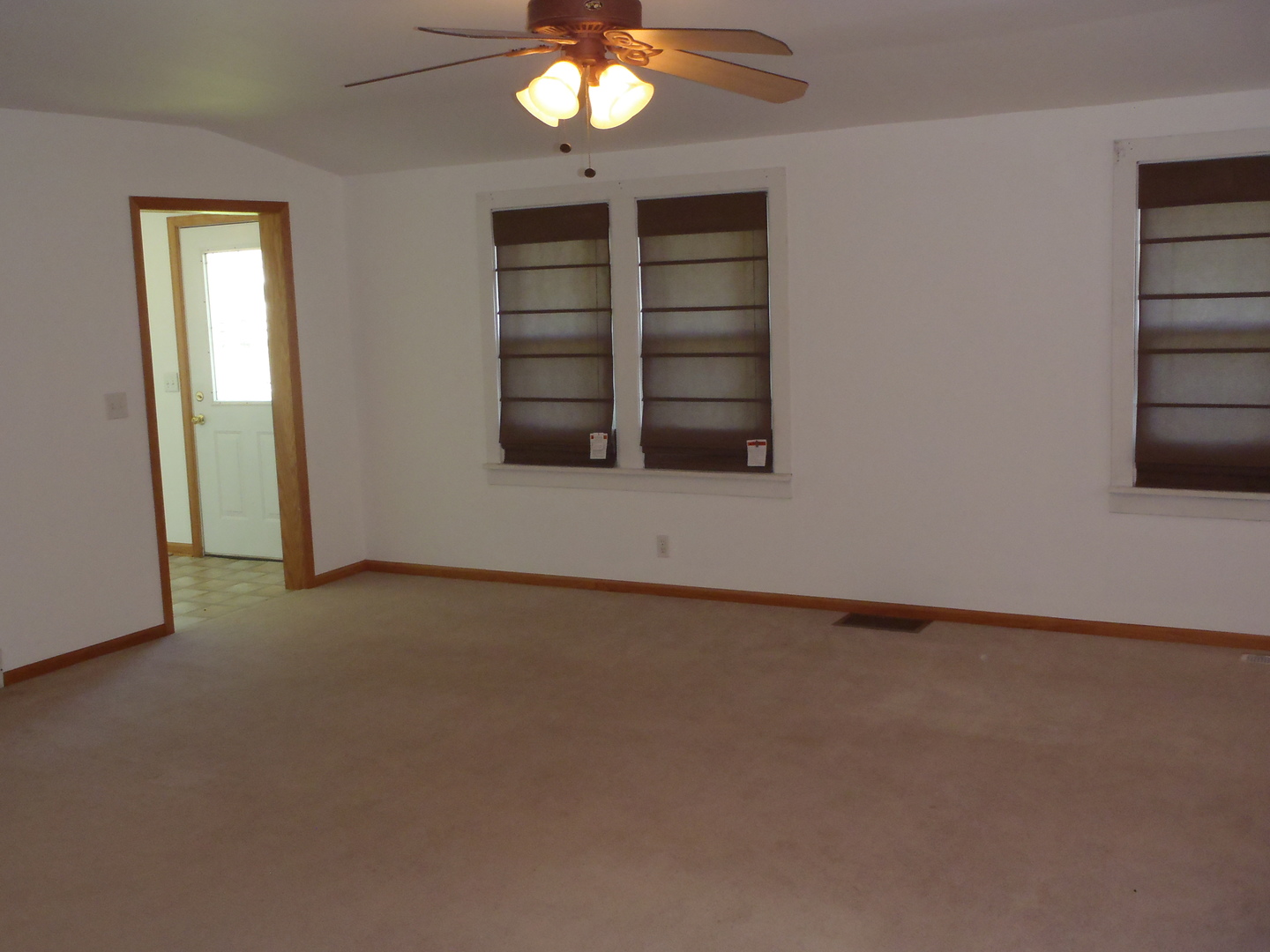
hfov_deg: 51.4
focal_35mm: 36
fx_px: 1321
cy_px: 476
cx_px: 635
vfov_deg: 39.7
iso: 320
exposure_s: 1/30
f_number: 4.5
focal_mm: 6.45
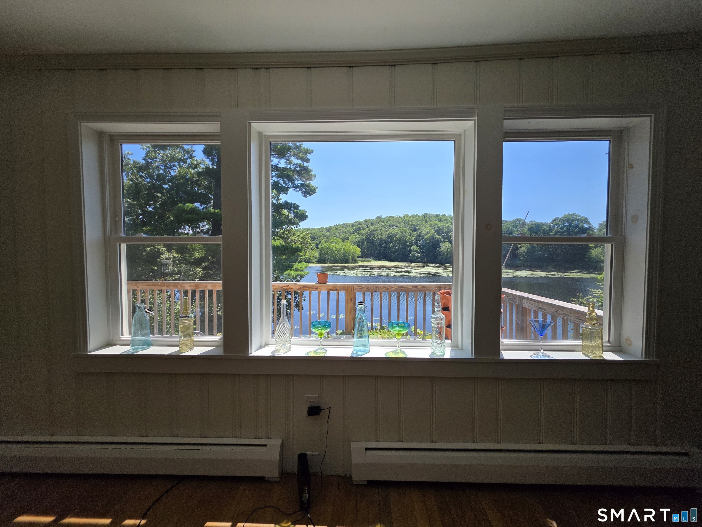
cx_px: 351
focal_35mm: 13
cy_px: 264
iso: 64
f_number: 1.9
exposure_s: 1/2000
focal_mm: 2.2
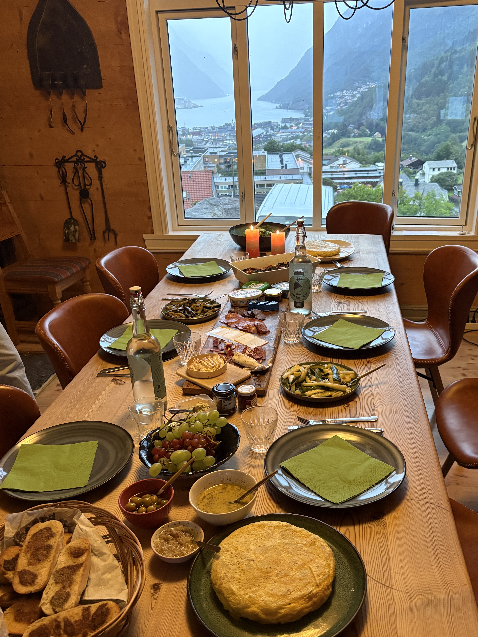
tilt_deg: -23.7
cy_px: 318
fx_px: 479
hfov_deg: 53.1
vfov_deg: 67.3
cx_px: 239
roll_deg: +2.4
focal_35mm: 26
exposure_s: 1/50
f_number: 1.6
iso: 500
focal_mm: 5.96
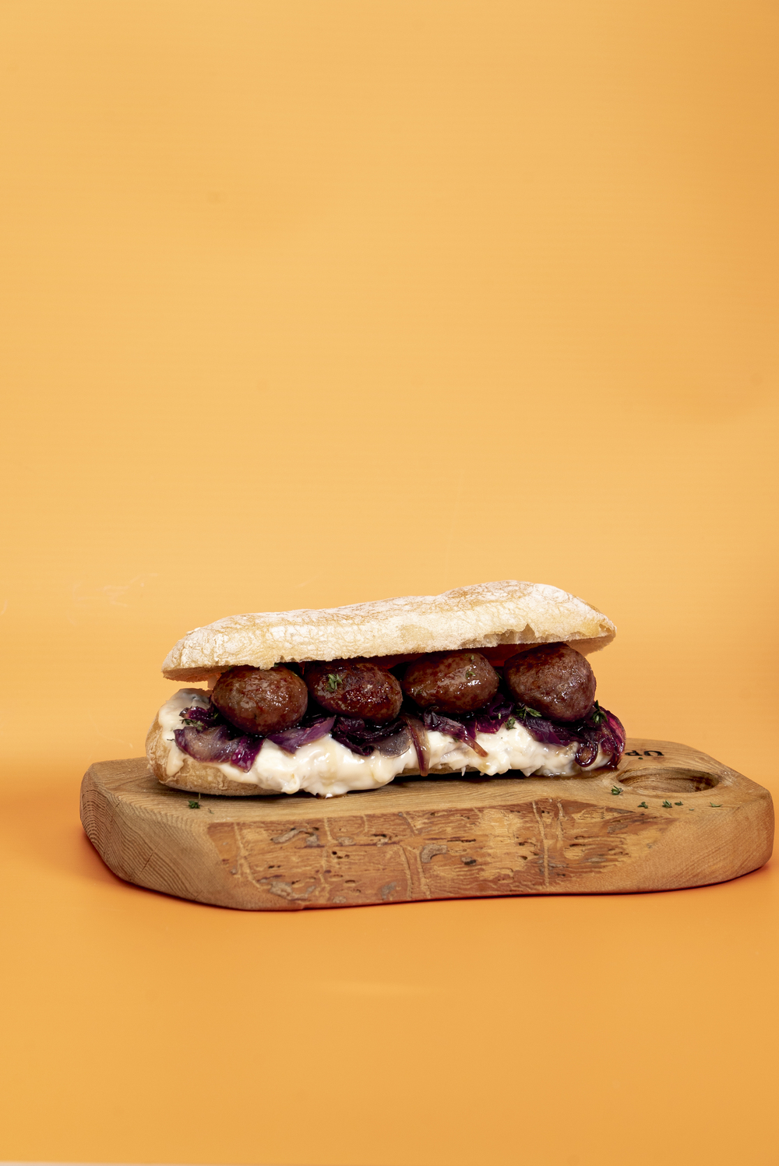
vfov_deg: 19.4
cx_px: 390
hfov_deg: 13.1
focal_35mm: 105
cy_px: 583
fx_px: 3403
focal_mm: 105
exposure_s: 1/100
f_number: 8
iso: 200
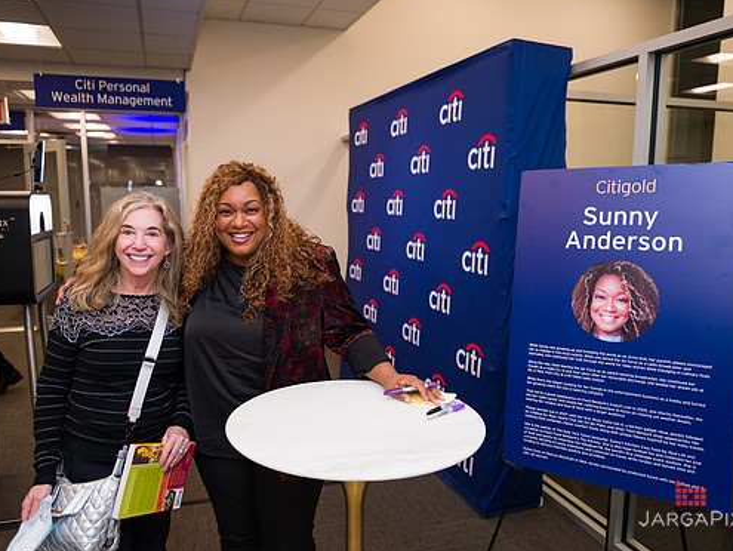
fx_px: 572
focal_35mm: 27
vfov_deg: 51.4
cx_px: 351
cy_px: 273
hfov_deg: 65.3
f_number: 3.2
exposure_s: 1/200
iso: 400
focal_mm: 24
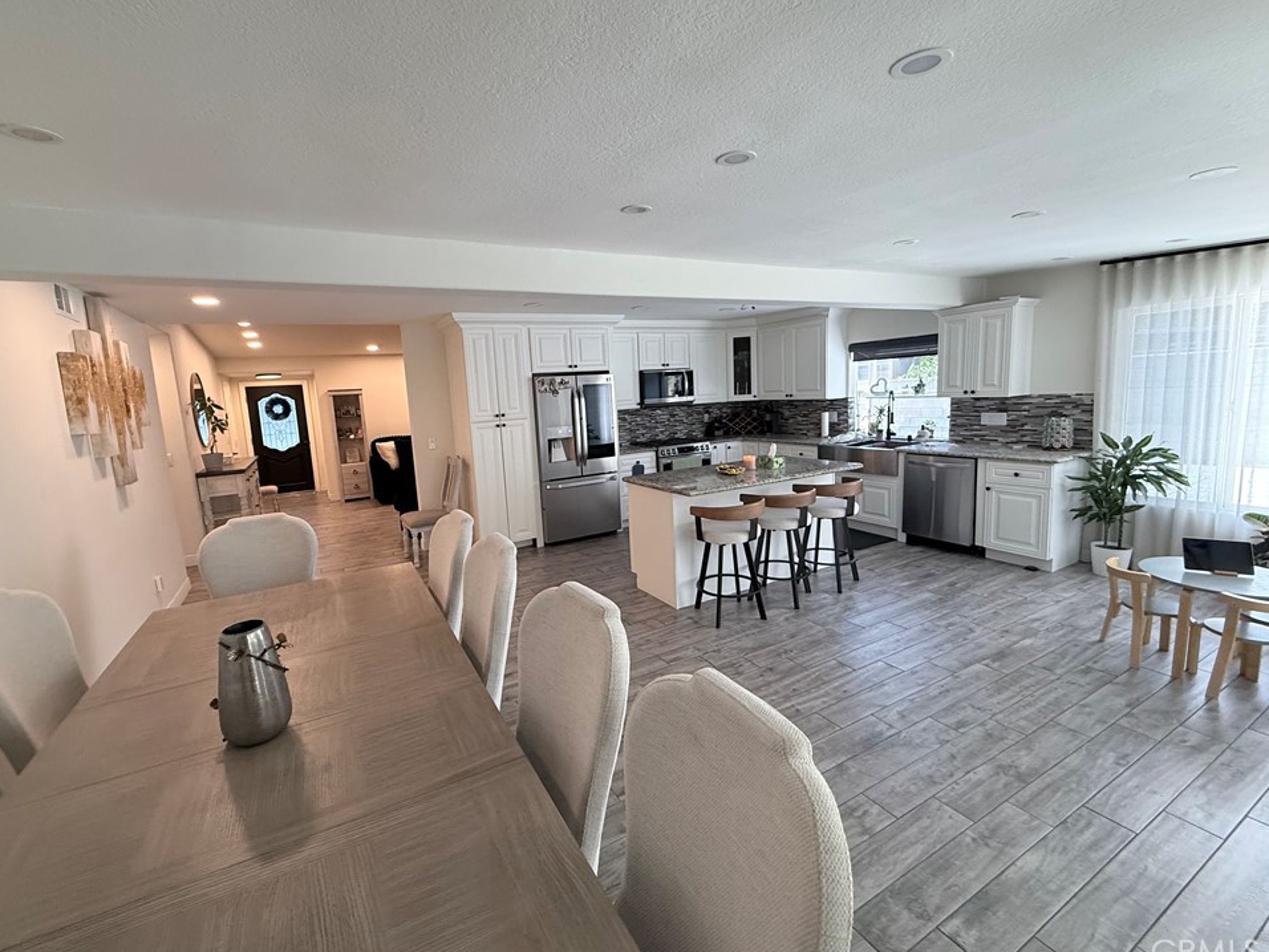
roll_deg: +3.3
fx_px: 550
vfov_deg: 81.7
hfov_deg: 98.1
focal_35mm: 15
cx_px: 597
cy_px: 461
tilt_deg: -6.2
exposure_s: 1/120
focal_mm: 2.22
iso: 250
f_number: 2.2
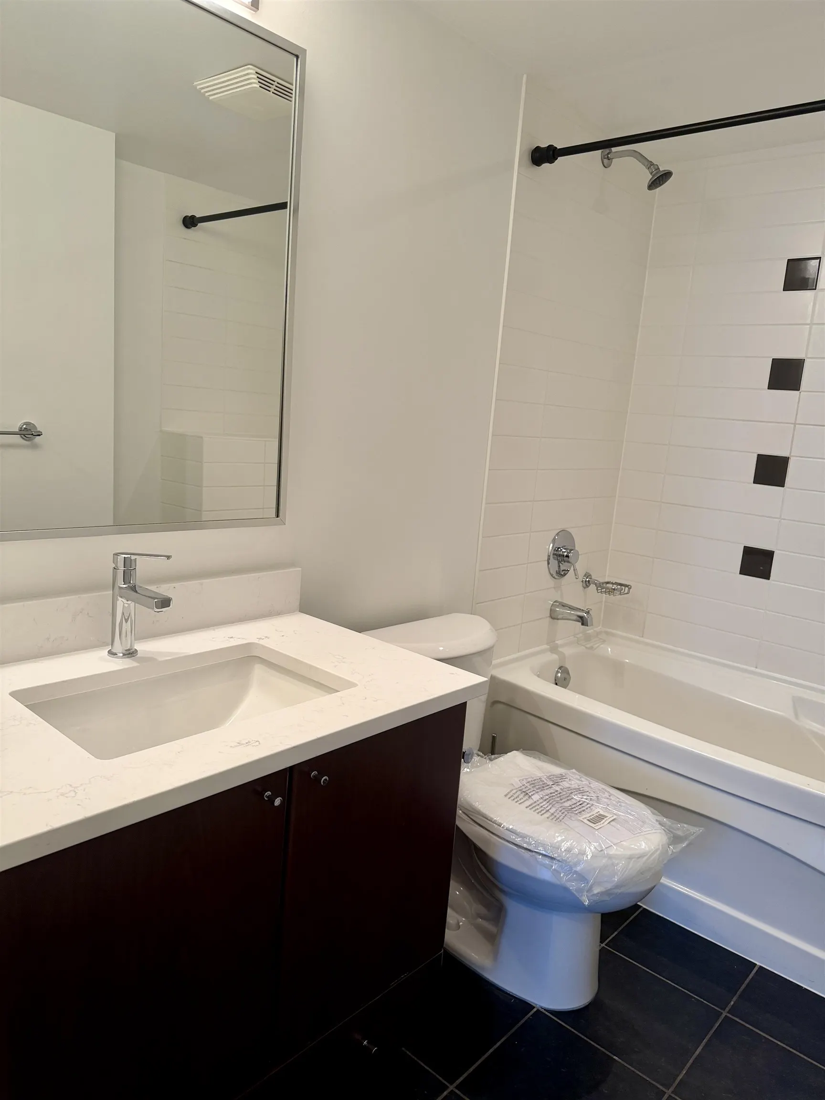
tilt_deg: -8.9
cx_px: 412
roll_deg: -4.1
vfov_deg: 71.6
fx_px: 763
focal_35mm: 24
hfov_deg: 56.8
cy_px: 550
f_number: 1.78
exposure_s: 1/120
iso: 125
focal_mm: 6.76
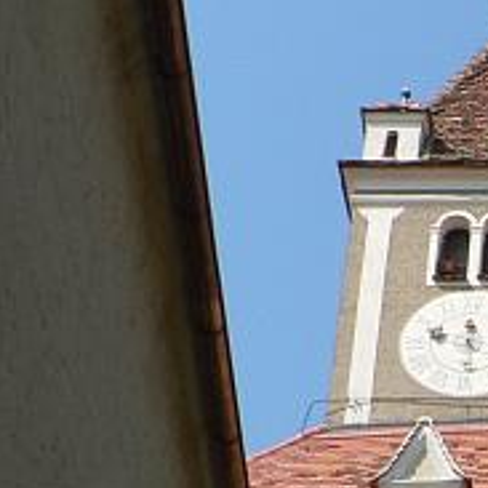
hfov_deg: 11.2
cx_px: 1019
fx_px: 2217
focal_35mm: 139
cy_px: 704
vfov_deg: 12.1
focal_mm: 6
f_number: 5
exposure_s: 1/400
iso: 80
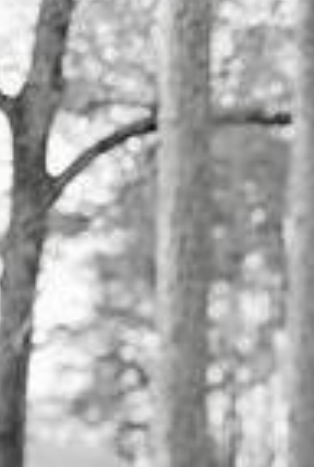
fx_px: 2044
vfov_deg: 12.6
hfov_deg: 8.6
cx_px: 448
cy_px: 634
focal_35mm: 157
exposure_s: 1/500
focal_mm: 50
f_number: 2.2
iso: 400
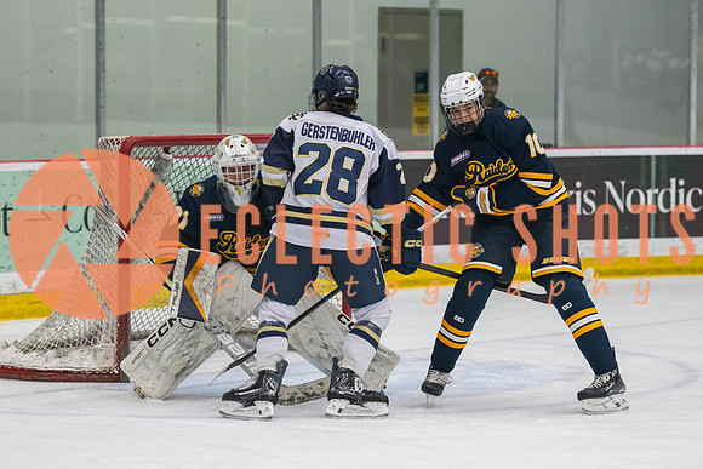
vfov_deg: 8.5
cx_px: 327
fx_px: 3165
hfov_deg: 12.7
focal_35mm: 162
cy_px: 267
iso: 2000
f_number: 3.2
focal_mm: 105
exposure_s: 1/640
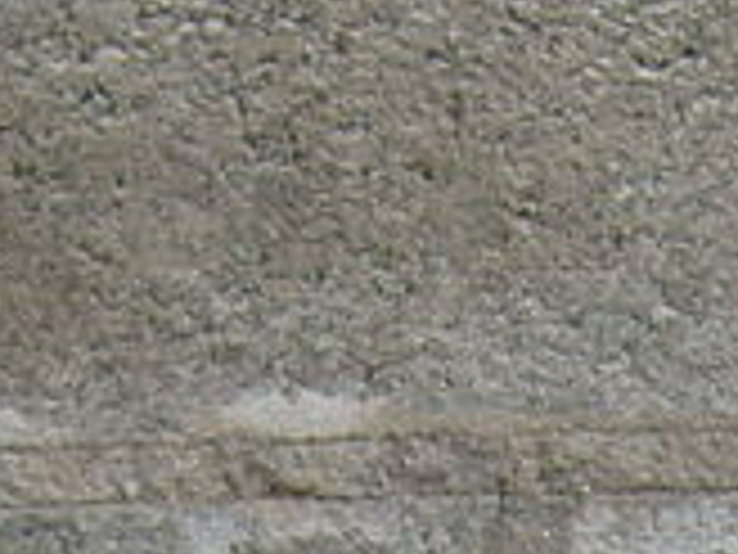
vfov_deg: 6.5
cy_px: 1464
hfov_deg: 9.3
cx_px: 536
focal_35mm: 213
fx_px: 4541
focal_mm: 5.8
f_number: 7.1
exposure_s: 1/180
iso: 80
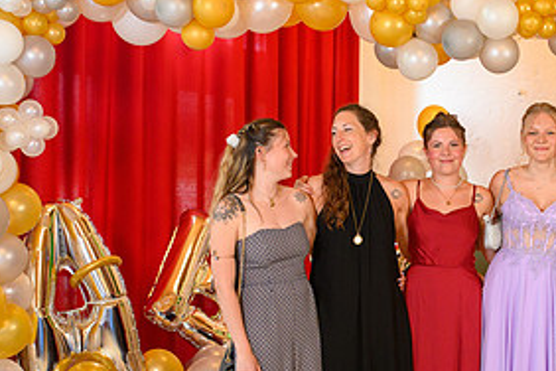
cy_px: 235
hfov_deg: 27.6
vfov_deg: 18.9
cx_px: 430
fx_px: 1112
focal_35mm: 72
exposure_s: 1/100
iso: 1250
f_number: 3.5
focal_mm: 35
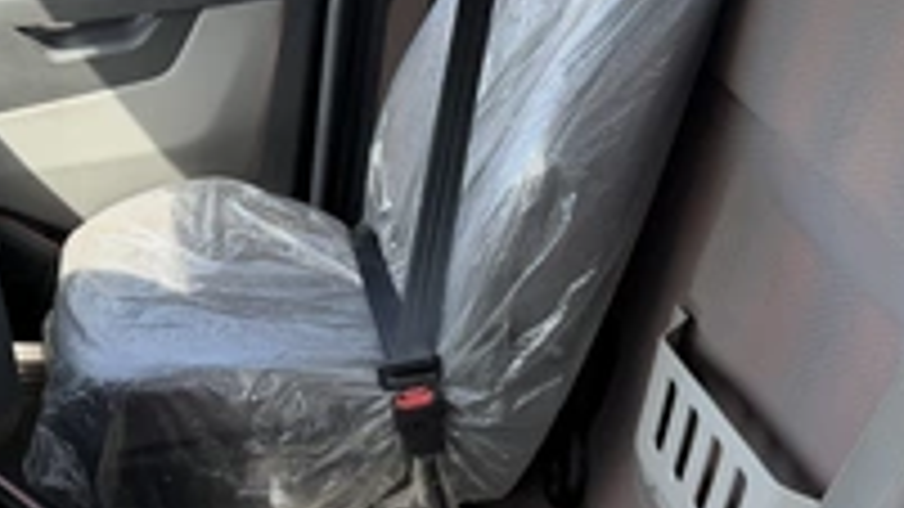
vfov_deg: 22.7
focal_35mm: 52
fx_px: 1246
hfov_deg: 38.3
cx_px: 171
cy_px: 405
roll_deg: -2.7
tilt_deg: -29.9
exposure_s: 1/235
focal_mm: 6.76
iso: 80
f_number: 1.78
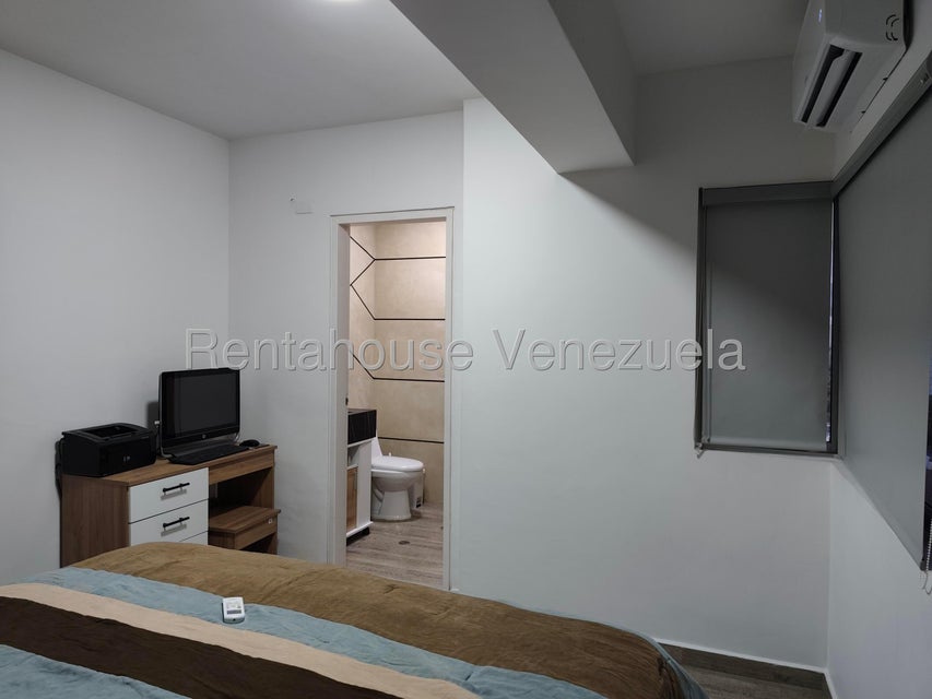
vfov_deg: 58.9
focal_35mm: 23
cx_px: 466
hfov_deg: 73.9
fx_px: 619
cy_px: 350
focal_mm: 6.19
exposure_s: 1/50
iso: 640
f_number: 1.65
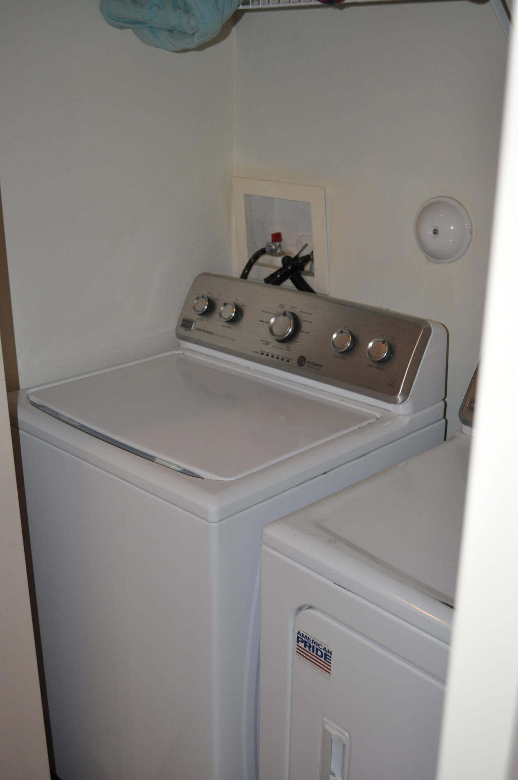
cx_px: 259
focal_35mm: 39
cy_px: 390
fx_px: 844
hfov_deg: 34.1
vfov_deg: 49.6
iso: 800
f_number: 4.2
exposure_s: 1/60
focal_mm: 26
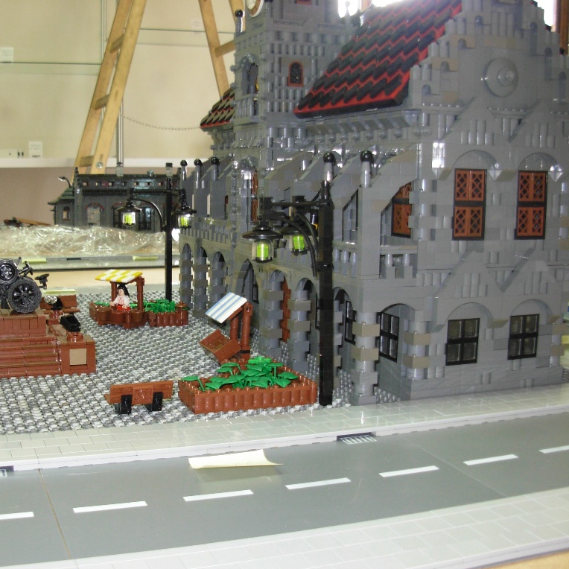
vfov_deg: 37.6
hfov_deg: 37.1
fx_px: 837
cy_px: 284
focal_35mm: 45
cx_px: 189
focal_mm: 6.3
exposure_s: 1/14.2
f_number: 2.9
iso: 200
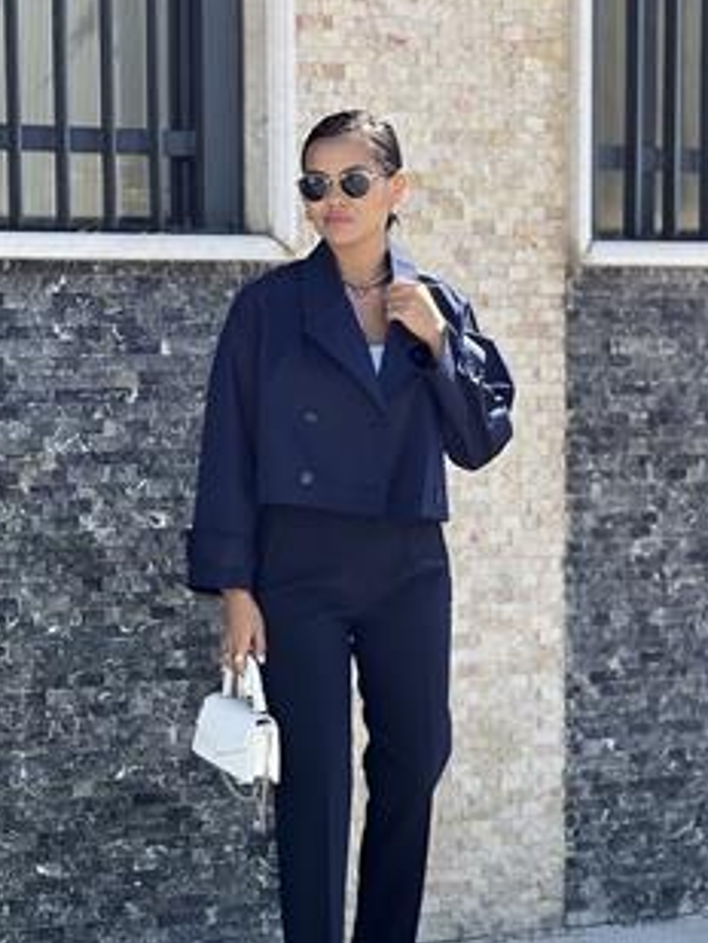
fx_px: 2807
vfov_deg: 19.0
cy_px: 597
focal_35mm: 103
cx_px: 327
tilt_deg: -4.6
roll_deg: +0.5
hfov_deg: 14.4
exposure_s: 1/126
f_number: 2.8
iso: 20
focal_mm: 9
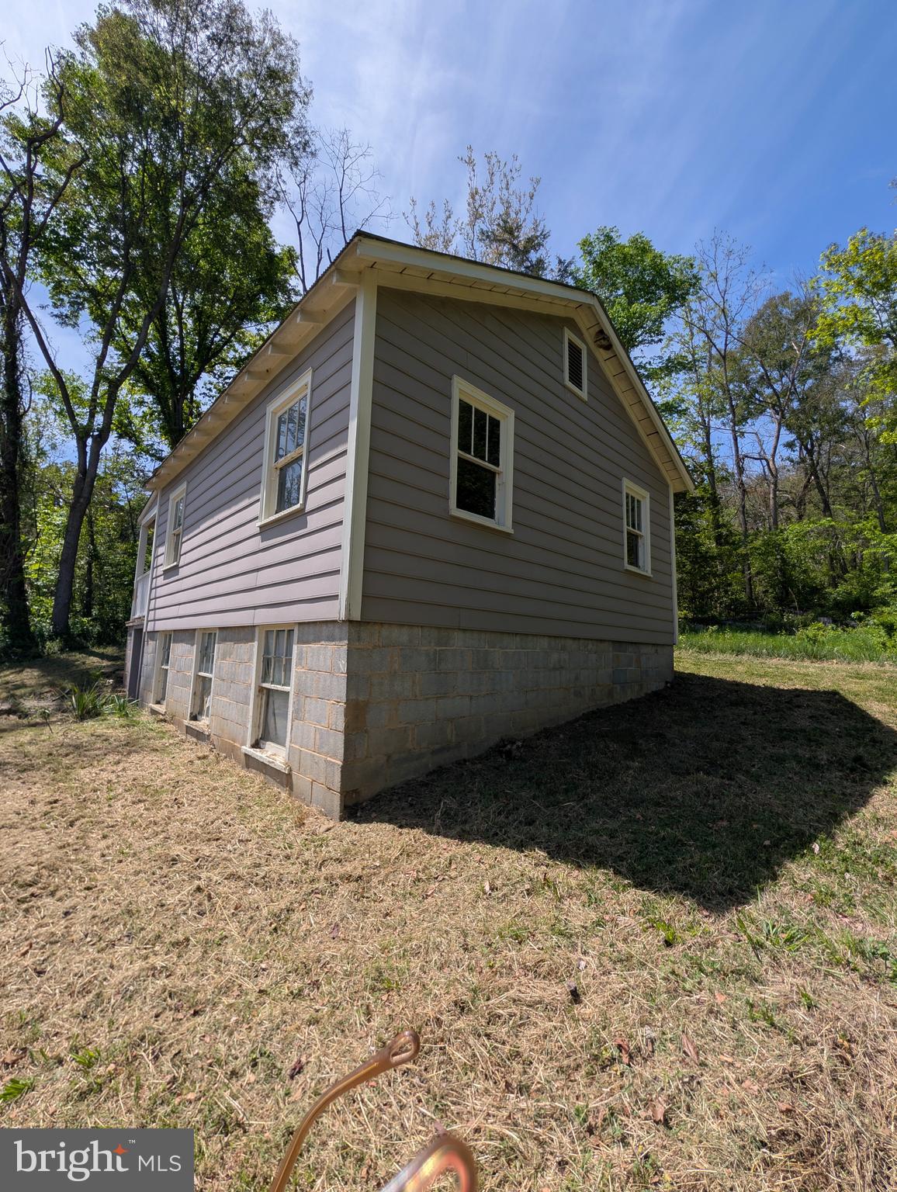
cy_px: 596
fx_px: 414
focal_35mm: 12
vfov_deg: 110.5
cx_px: 448
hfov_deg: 94.6
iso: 46
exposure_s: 1/2445
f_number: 1.7
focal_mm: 2.02
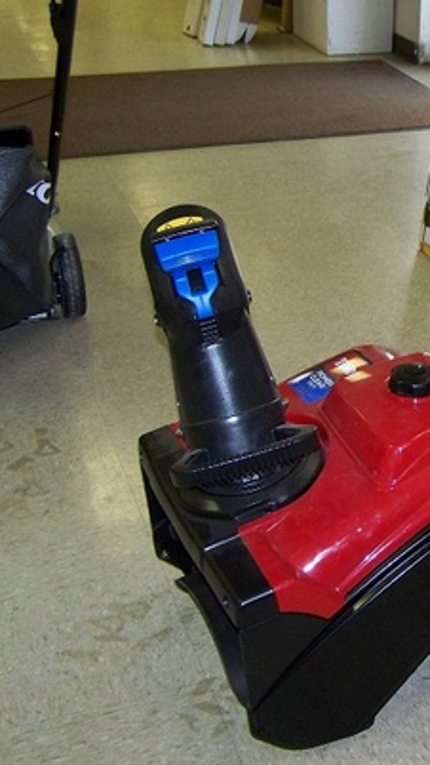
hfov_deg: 20.4
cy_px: 379
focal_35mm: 56
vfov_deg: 37.2
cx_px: 474
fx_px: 1136
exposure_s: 1/30
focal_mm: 6.3
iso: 200
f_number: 2.8
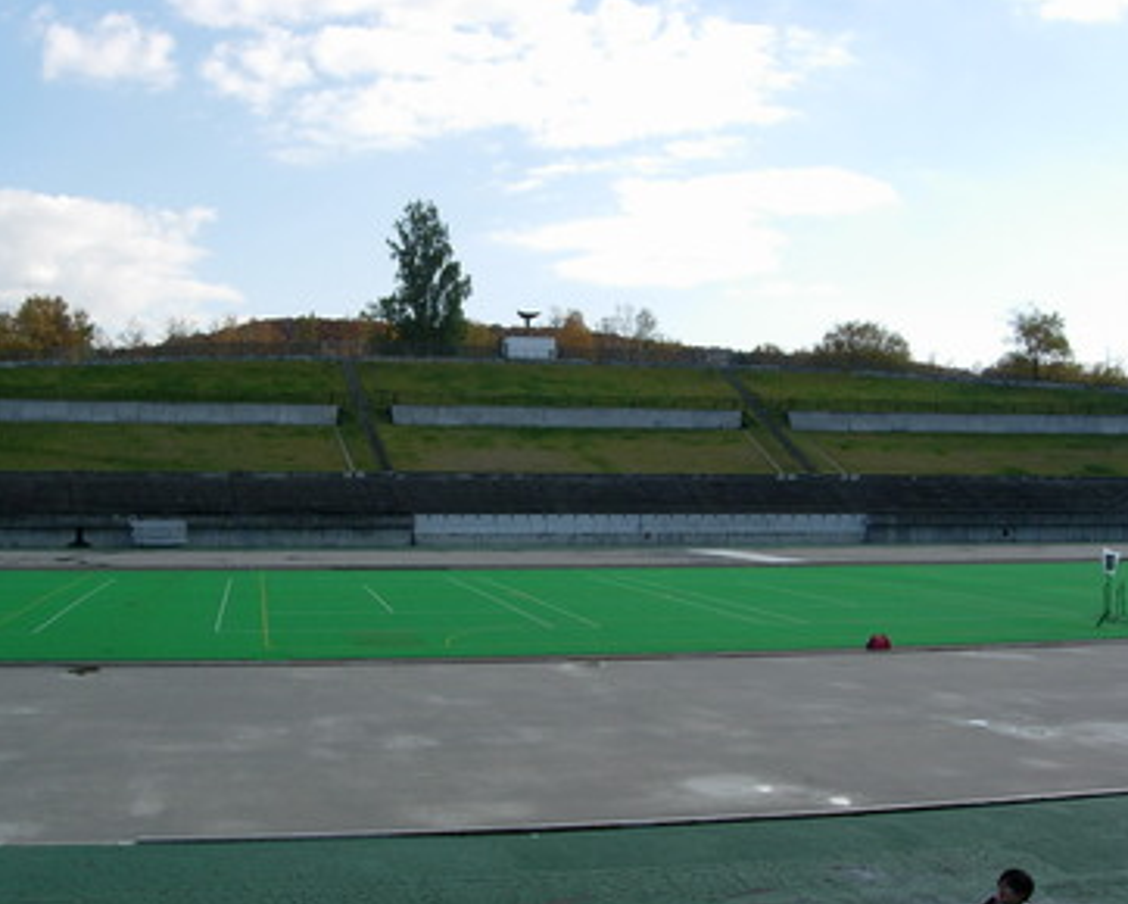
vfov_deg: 34.9
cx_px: 548
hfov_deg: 42.9
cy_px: 482
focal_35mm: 43
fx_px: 1436
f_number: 4.8
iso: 64
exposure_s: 1/483
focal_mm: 7.8
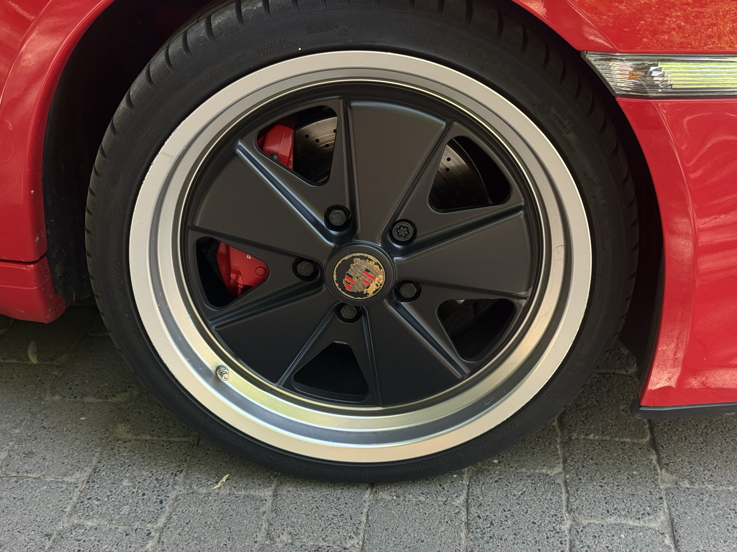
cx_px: 368
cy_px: 276
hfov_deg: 39.7
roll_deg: +0.8
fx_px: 1022
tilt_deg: -30.5
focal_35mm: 48
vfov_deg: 30.3
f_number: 1.78
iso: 160
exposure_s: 1/242
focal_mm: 6.76
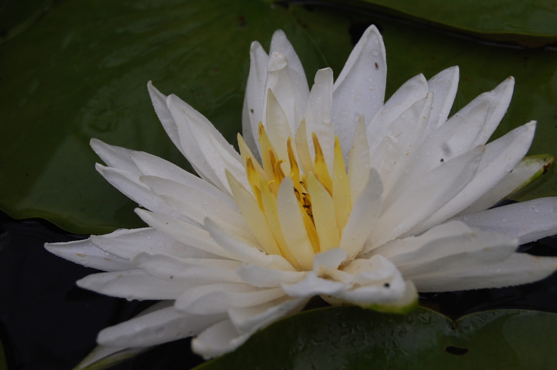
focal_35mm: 67
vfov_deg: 20.3
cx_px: 310
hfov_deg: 30.1
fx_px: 1036
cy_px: 187
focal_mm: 38
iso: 200
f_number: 7.1
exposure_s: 1/200
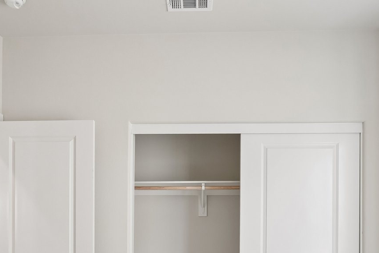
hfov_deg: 60.2
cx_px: 200
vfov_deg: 39.9
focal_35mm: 31
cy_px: 217
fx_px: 326
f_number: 8
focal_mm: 13
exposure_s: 1/25
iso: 400
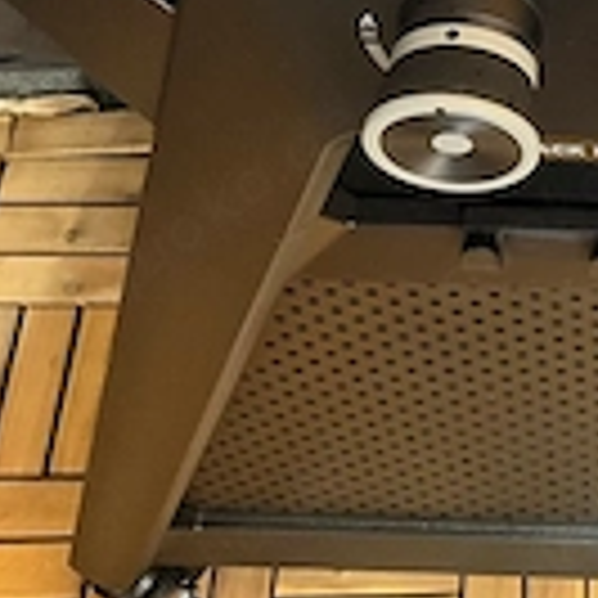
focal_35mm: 77
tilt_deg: -51.4
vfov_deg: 21.1
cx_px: 665
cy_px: -99
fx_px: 1505
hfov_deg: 21.3
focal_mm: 3
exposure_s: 1/60
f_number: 1.8
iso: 200
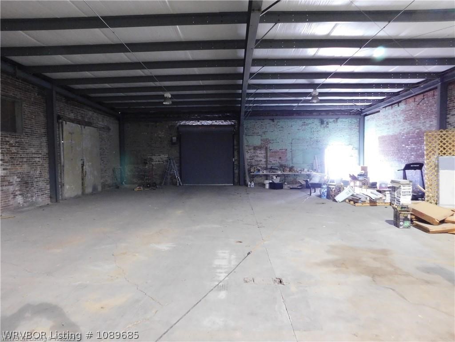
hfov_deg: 73.9
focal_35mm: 23
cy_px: 171
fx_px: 302
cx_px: 228
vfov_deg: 58.9
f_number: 3
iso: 640
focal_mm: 4
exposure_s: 1/8
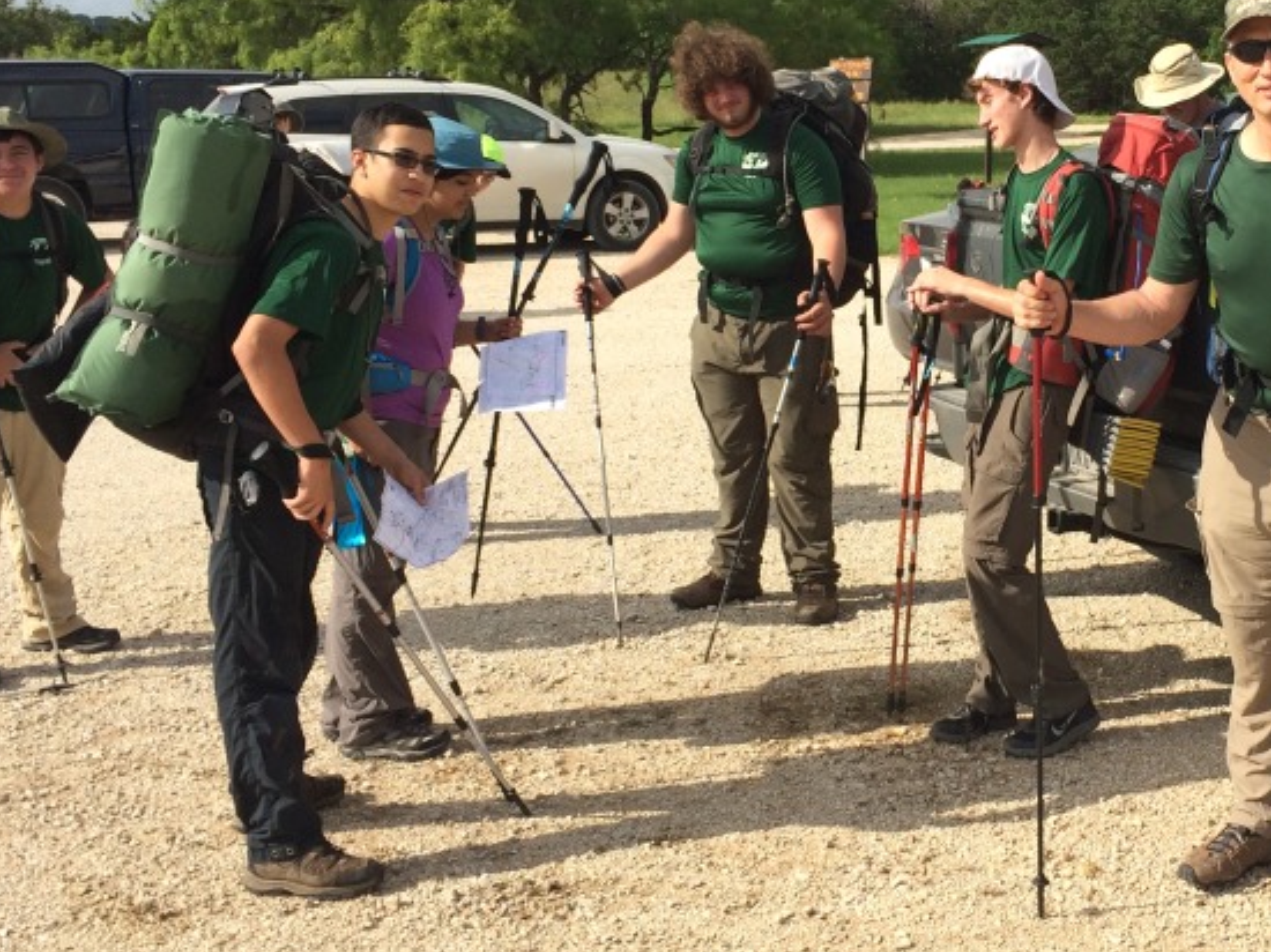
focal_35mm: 54
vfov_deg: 26.9
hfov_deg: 34.7
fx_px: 1982
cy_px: 351
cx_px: 971
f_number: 2.2
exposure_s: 1/1709
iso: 32
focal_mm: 4.15
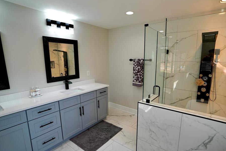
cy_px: 78
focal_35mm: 18
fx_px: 113
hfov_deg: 89.8
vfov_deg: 67.4
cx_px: 121
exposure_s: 1/160
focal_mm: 16
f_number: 4
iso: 320
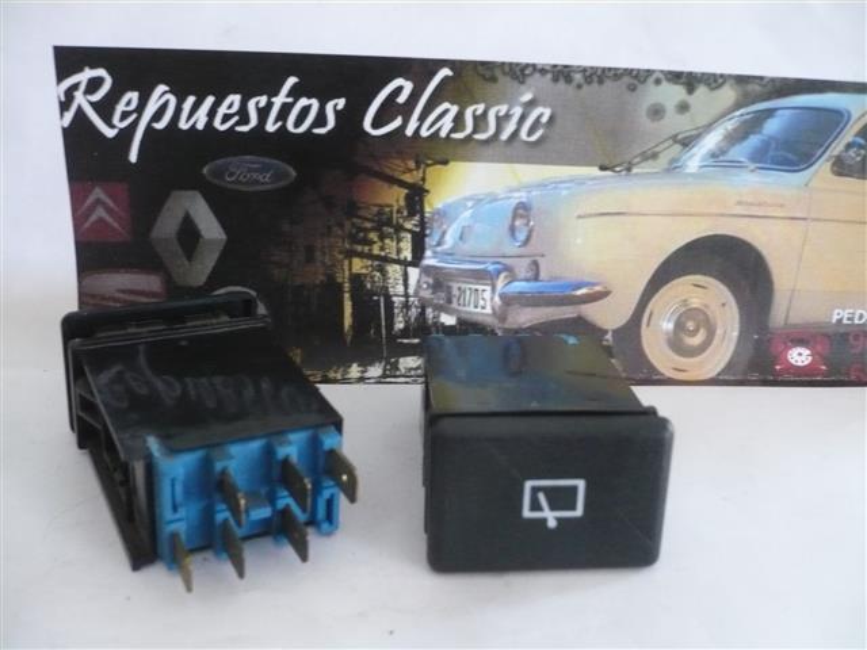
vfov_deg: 40.7
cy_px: 325
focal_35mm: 35
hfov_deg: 52.6
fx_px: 877
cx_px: 434
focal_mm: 5.8
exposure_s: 1/50
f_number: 2.8
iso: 400
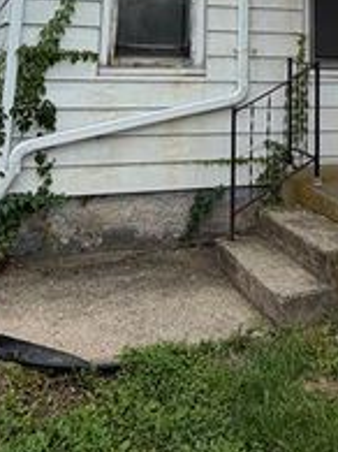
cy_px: -71
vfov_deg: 33.4
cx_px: 215
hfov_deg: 30.1
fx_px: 626
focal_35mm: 48
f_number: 2.2
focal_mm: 2.22
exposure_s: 1/770
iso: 25
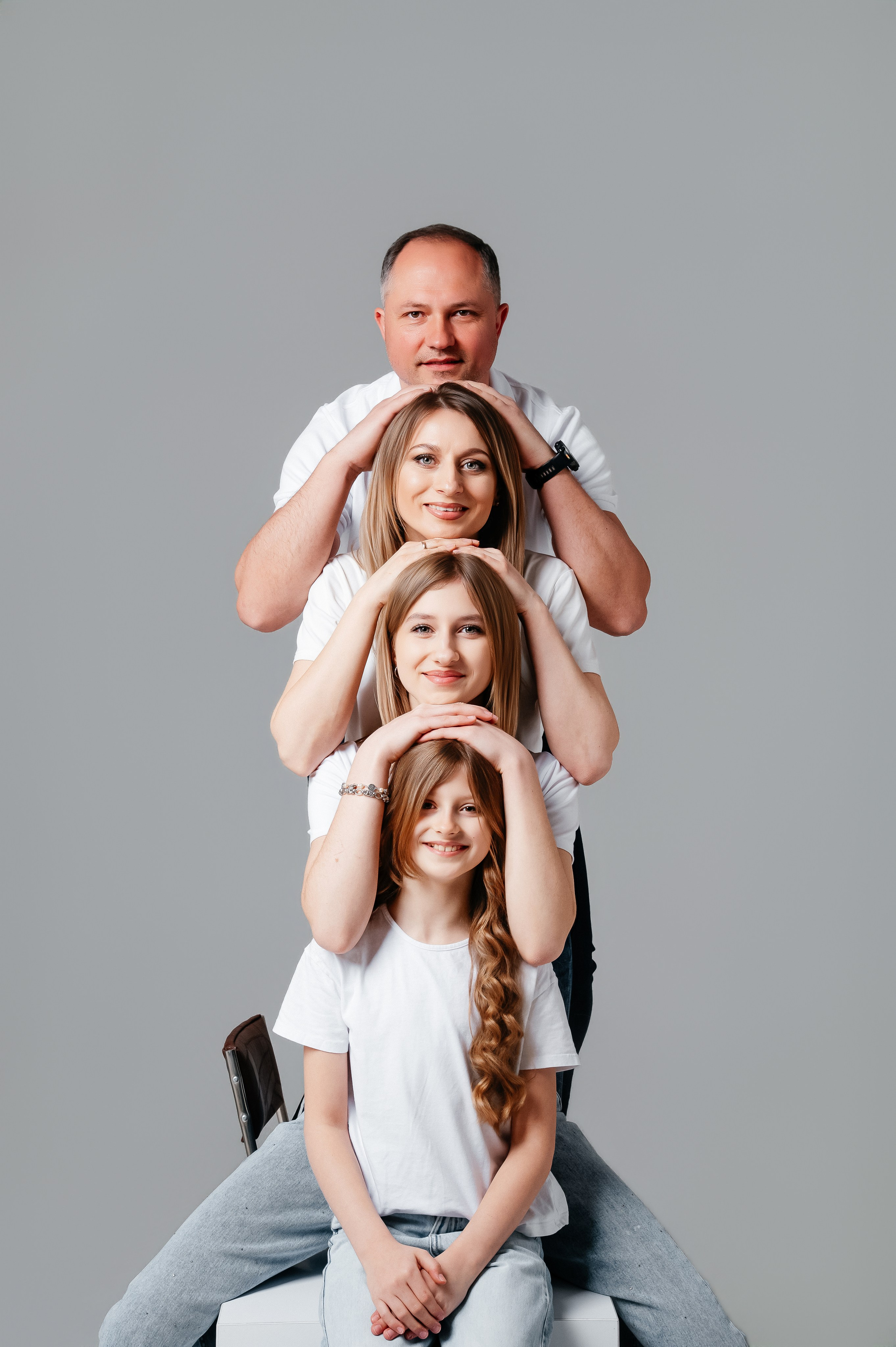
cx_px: 448
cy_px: 674
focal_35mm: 57
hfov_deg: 23.7
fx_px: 2131
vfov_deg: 35.1
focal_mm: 57
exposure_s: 1/160
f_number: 11
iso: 100
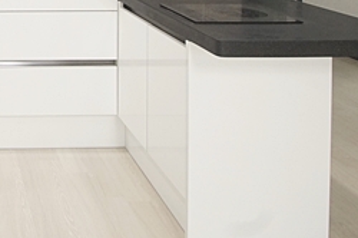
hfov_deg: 36.1
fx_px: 477
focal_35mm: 48
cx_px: -17
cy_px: -95
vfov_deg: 23.7
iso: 800
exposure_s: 1/25
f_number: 9
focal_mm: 10
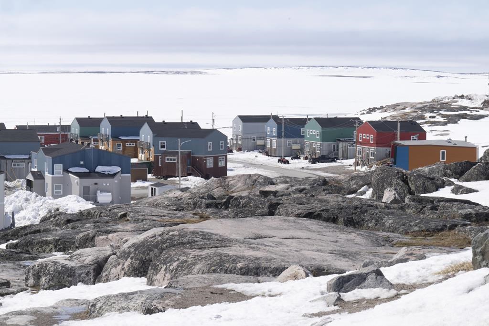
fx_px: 1752
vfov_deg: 10.6
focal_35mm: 129
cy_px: 163
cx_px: 244
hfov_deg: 15.9
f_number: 22
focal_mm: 129
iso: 320
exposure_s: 1/160
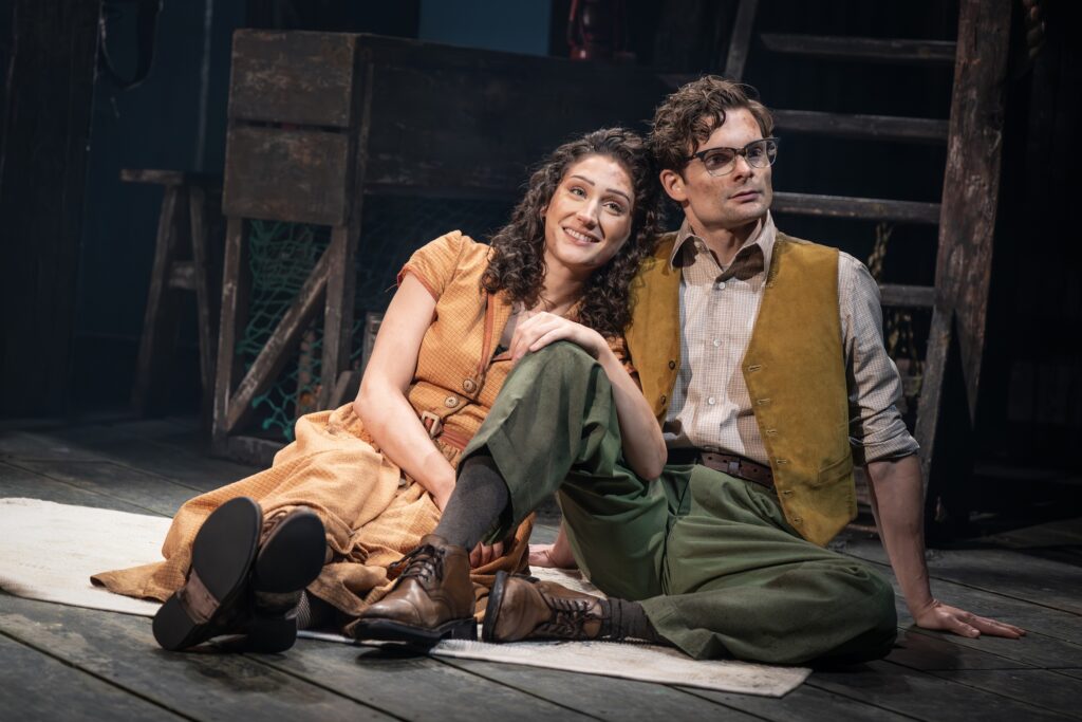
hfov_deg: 20.6
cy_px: 361
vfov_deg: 13.8
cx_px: 541
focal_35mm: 99
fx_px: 2976
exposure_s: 1/320
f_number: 4
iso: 2500
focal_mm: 99
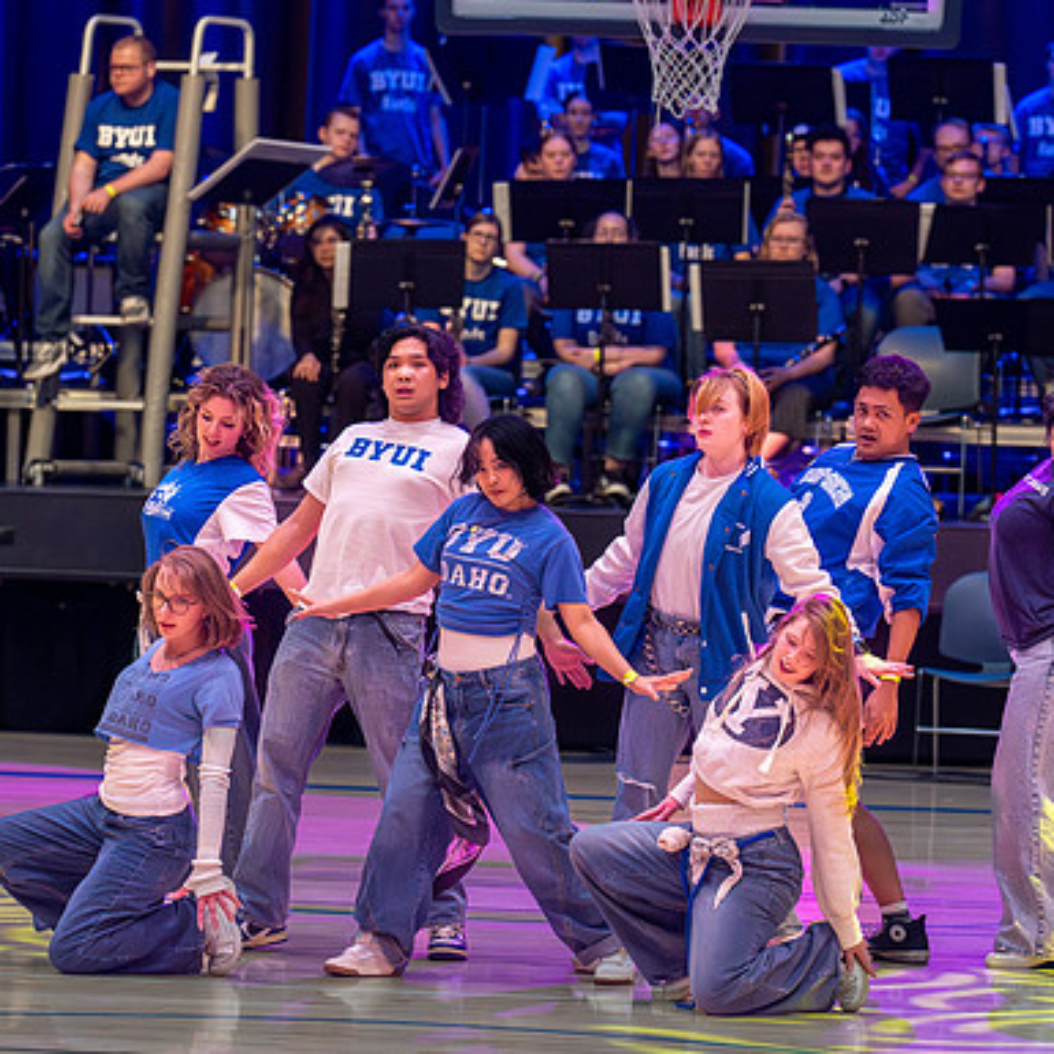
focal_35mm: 262
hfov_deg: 6.7
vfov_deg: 6.7
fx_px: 9025
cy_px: 634
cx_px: 564
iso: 8000
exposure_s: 1/1000
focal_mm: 170
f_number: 4.5
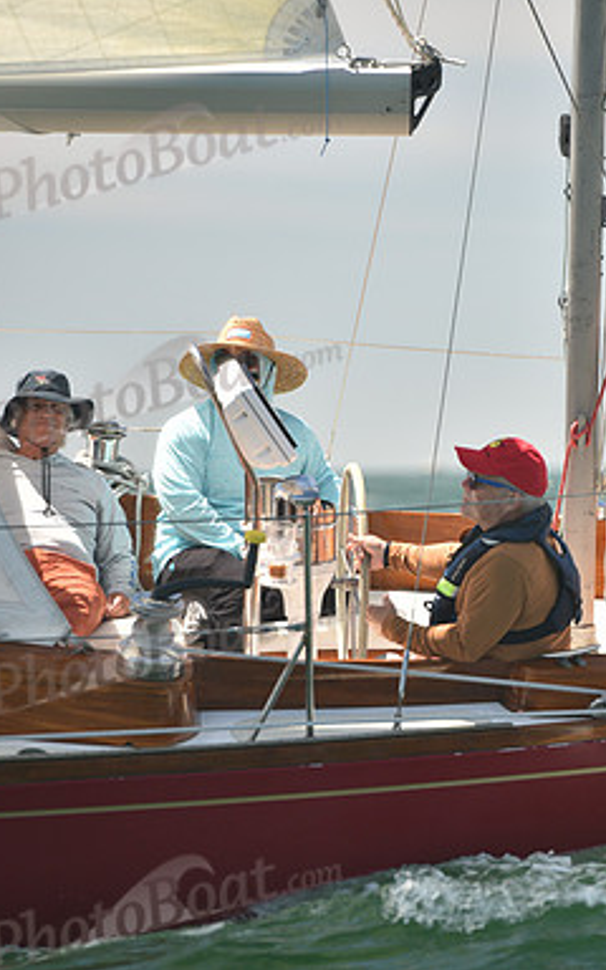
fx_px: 8139
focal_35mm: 308
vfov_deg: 6.8
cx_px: 475
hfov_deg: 4.3
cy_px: 484
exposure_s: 1/800
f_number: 3.2
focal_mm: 200
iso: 250
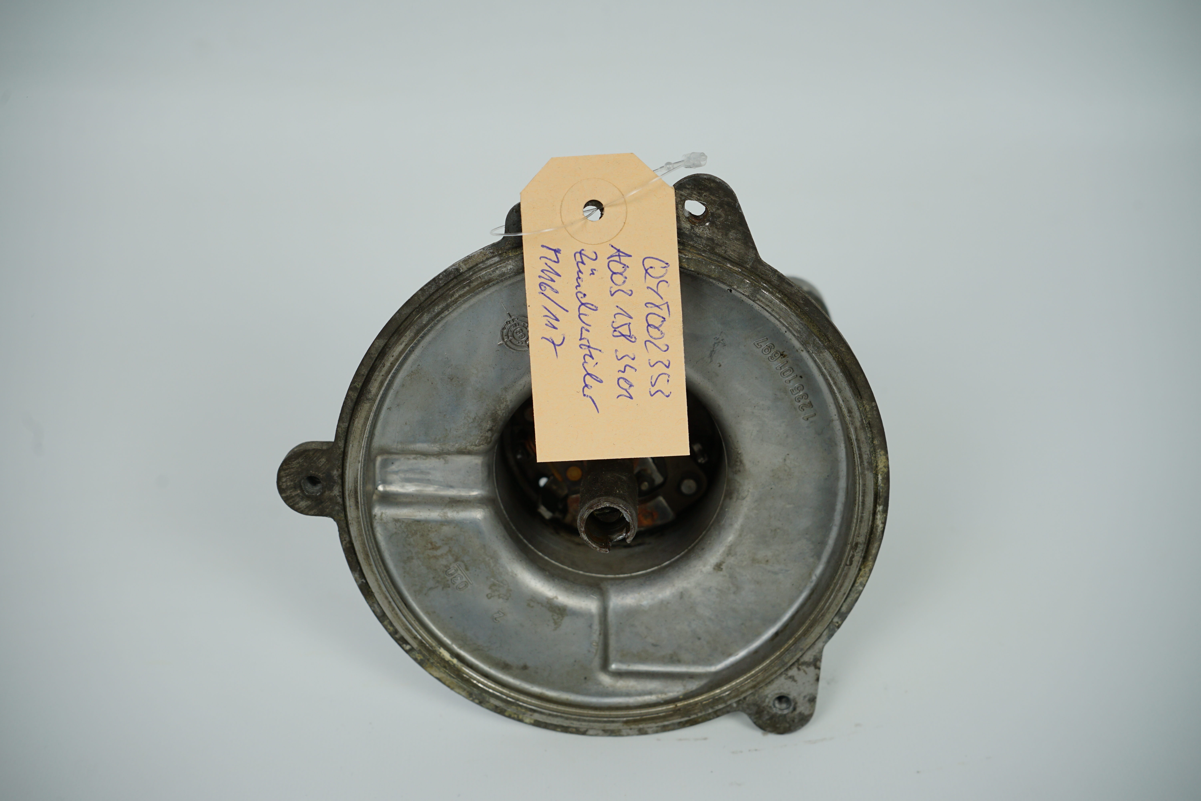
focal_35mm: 44
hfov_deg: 44.5
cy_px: 400
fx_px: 1468
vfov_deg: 30.5
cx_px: 600
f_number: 7.1
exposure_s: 1/200
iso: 200
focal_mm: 44
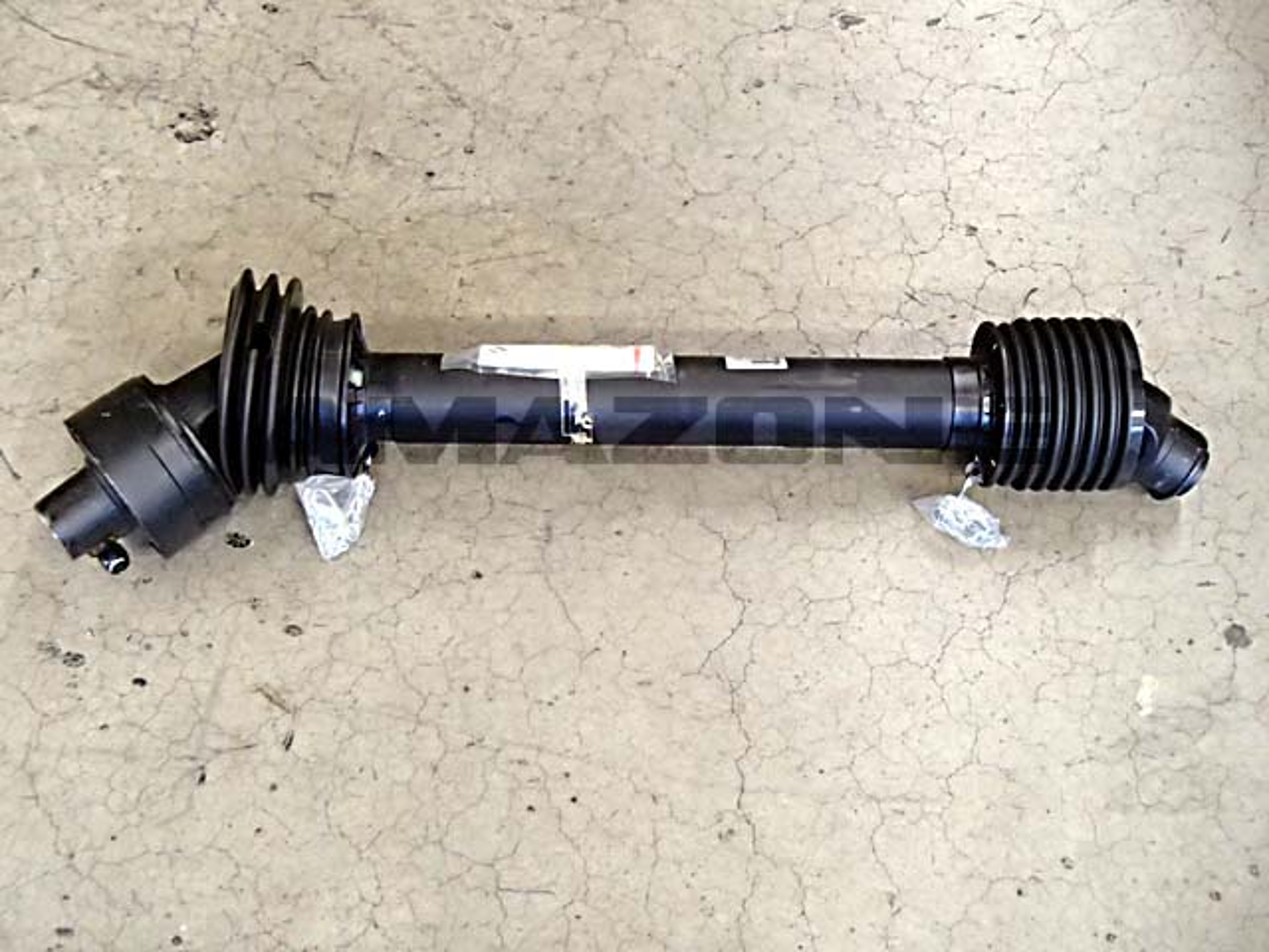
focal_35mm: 46
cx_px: 634
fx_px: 1686
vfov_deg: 31.5
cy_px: 476
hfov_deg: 41.2
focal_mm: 8.25
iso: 800
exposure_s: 1/13
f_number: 4.9
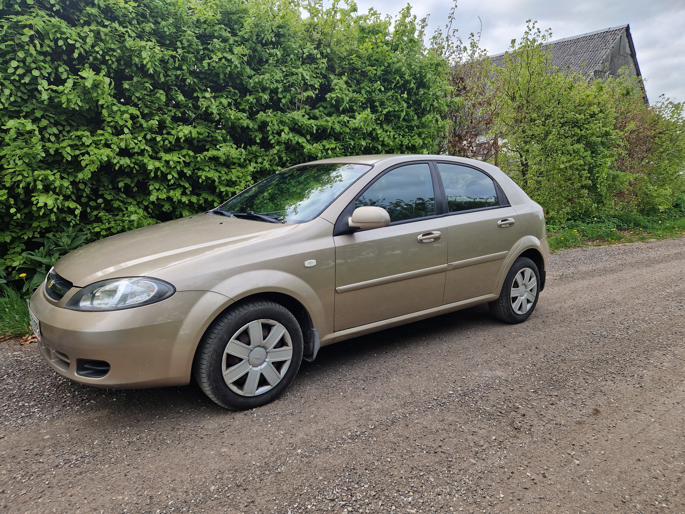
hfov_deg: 73.9
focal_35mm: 23
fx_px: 455
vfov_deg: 58.9
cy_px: 257
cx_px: 342
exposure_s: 1/342
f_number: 1.8
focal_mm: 5.4
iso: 50
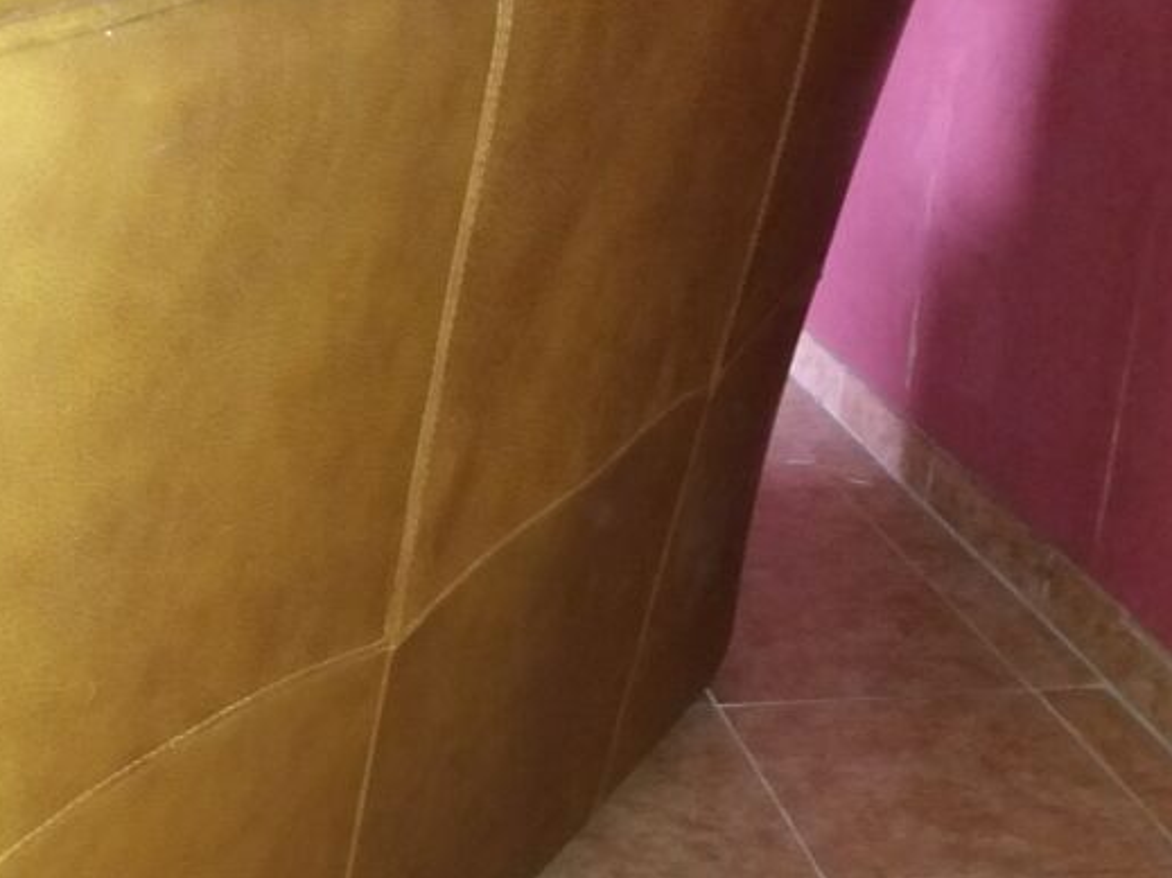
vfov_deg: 27.0
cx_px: 174
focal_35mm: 54
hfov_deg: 34.1
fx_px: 1828
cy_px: 535
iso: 320
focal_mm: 3.7
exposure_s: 1/15
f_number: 1.9
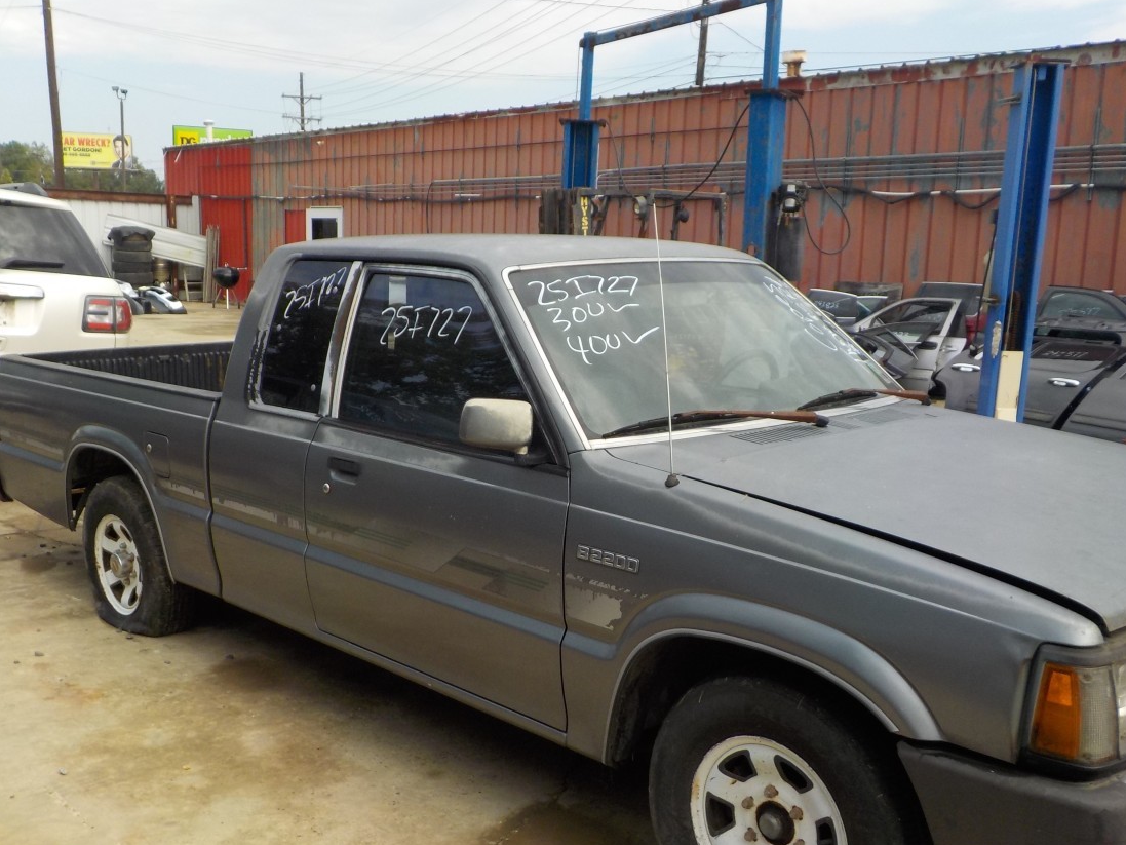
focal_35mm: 35
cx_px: 541
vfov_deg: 40.7
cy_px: 463
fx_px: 1139
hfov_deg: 52.6
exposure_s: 1/800
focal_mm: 4.1
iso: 125
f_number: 3.3
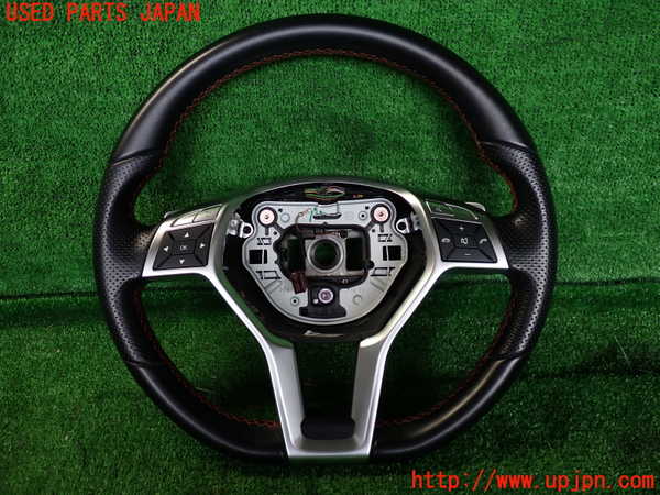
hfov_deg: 60.0
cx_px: 330
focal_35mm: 30
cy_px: 248
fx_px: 572
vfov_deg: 46.8
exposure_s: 1/60
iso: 160
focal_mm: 5.4
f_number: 2.3
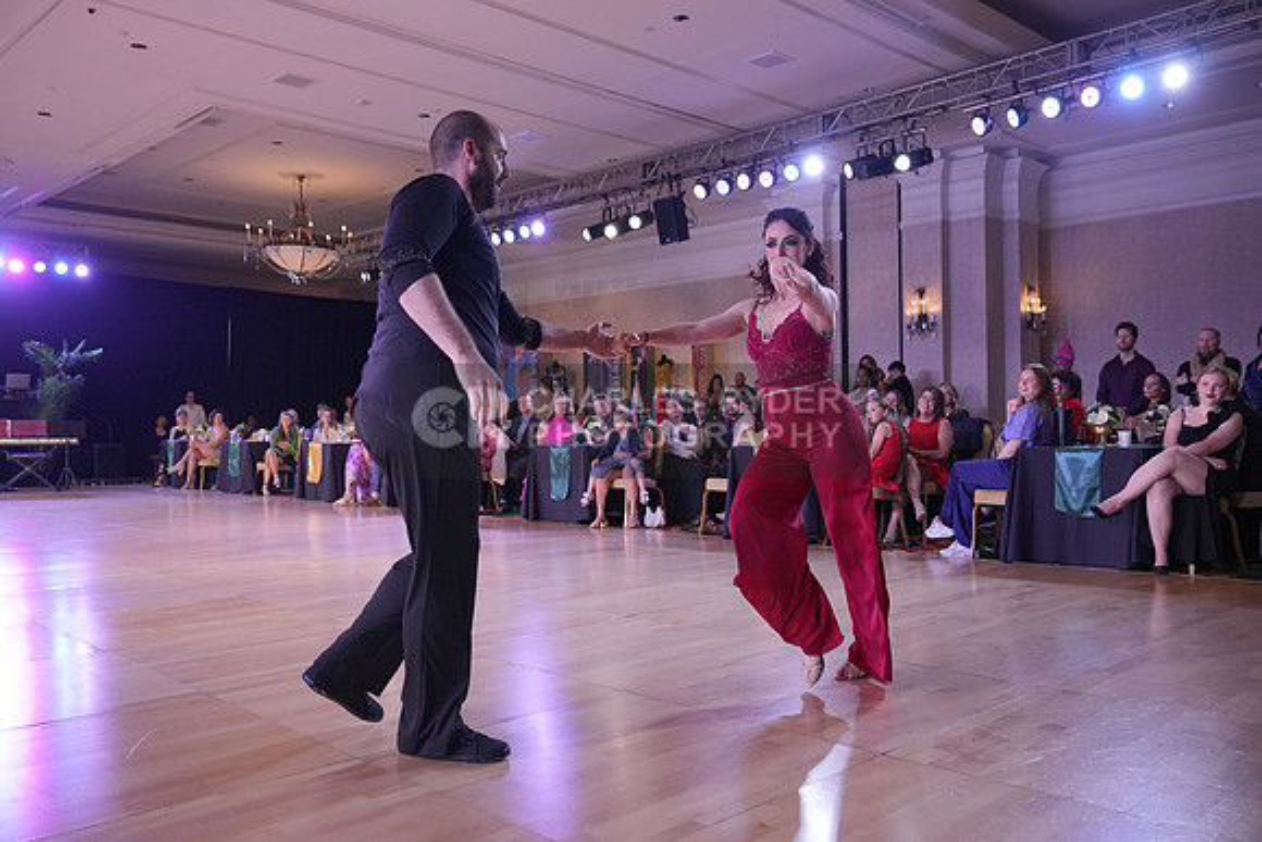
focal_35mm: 30
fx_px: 1052
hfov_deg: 61.9
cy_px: 421
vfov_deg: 43.6
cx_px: 631
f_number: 4
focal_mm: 30
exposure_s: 1/500
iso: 3200
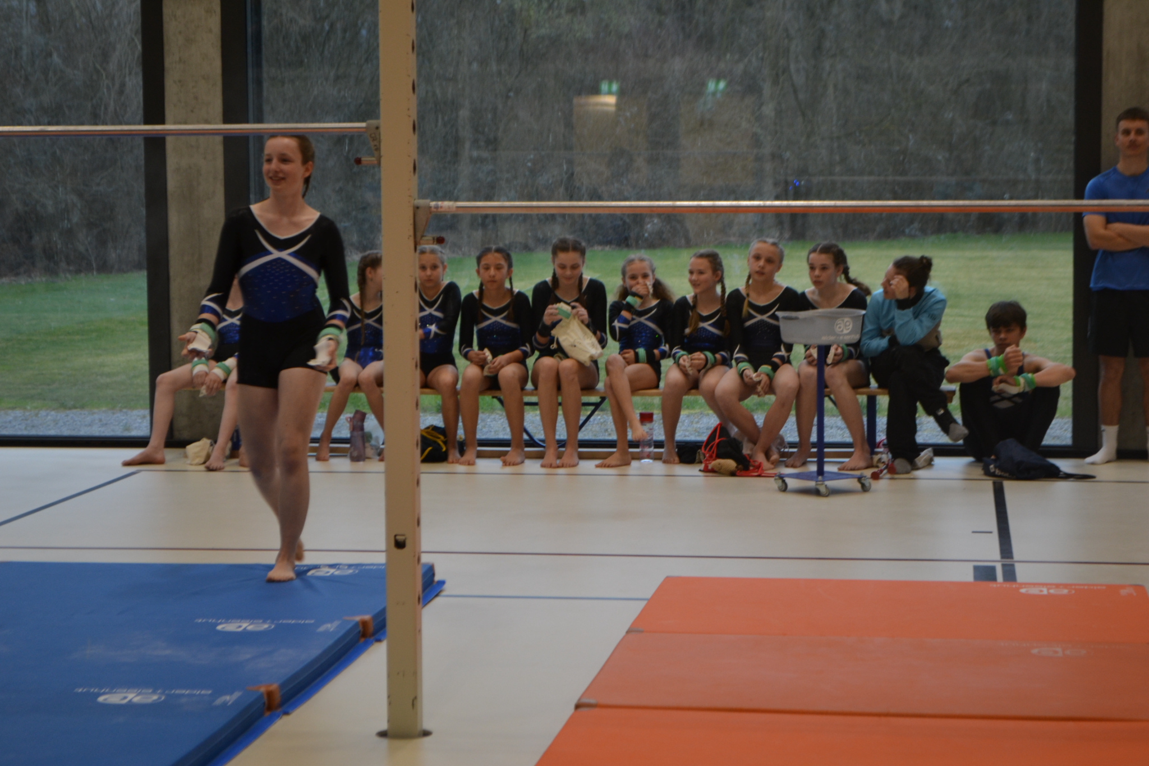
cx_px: 574
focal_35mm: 82
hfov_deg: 24.6
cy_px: 383
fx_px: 2633
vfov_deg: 16.6
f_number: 5.6
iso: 400
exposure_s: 1/60
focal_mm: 55
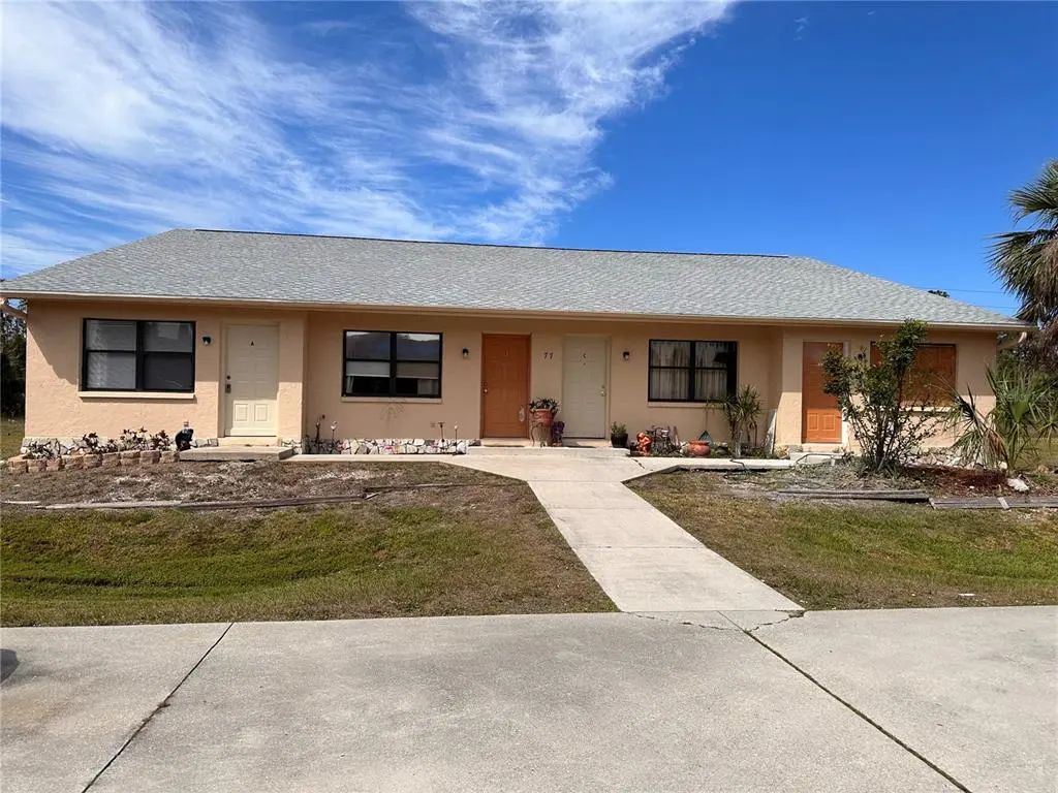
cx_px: 529
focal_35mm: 24
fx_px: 734
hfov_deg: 71.6
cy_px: 396
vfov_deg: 56.8
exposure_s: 1/7042
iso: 80
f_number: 1.78
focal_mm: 6.86
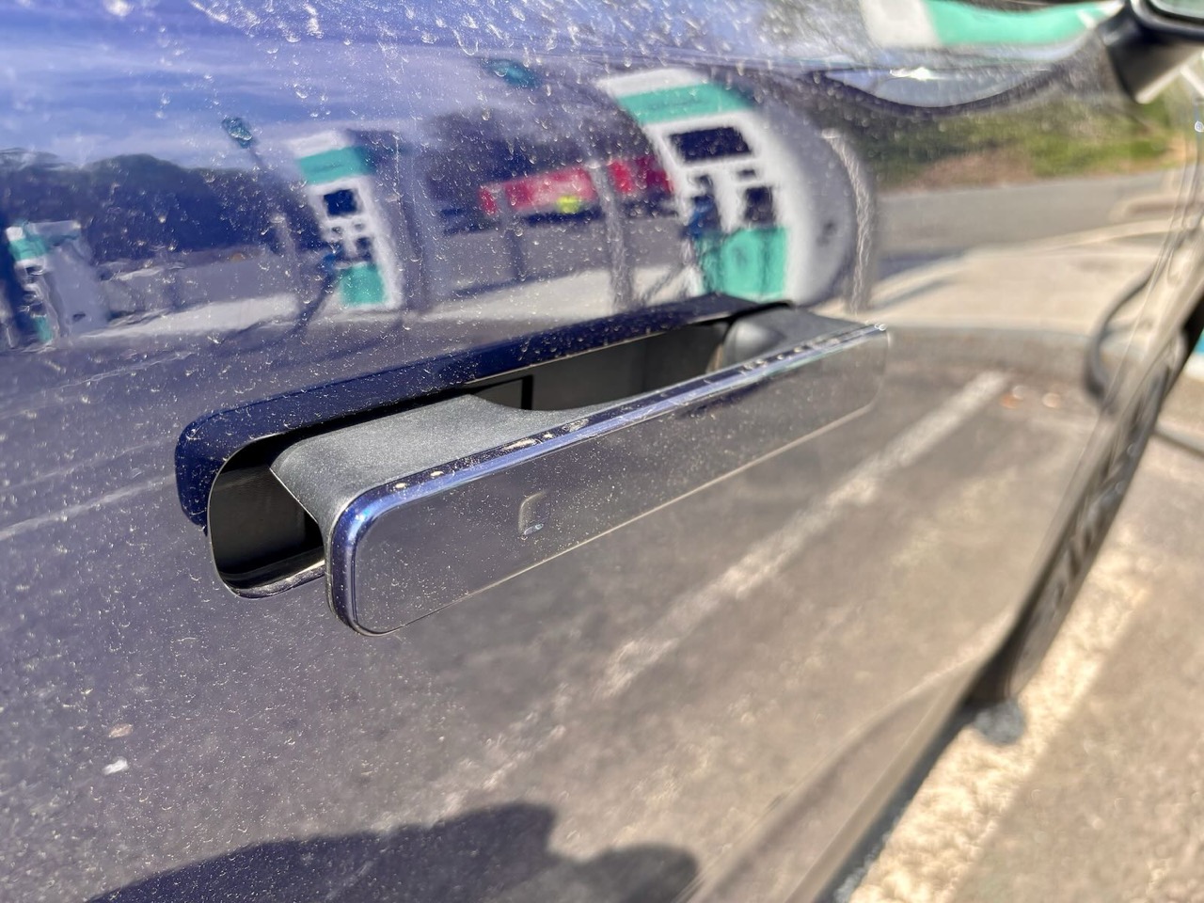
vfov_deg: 53.1
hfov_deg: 67.3
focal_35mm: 26
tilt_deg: -29.8
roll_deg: -8.5
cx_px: 602
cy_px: 452
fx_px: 904
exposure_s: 1/584
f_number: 1.6
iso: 50
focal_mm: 5.96
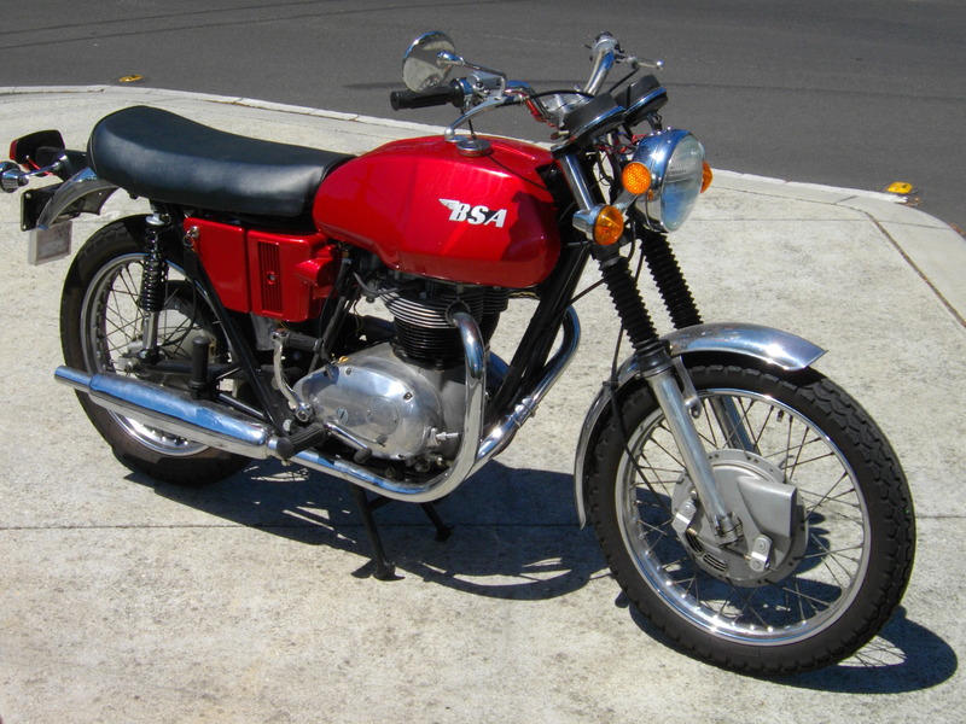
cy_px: 362
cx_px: 483
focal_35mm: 62
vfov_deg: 23.7
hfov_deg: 31.2
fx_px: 1730
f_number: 7.9
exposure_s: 1/250
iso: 100
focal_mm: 11
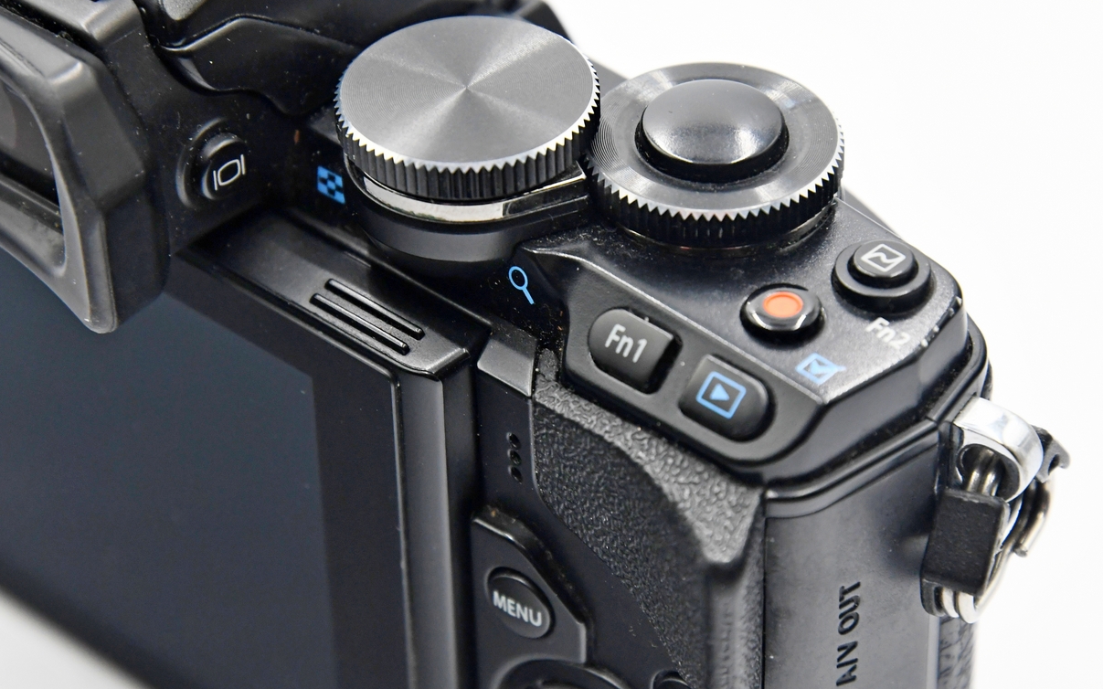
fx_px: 4569
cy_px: 352
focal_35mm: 152
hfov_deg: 13.8
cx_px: 541
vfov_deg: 8.6
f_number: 7.1
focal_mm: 80
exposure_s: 1/125
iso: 1600
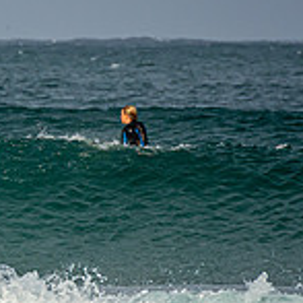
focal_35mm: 1058
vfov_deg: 1.7
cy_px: 222
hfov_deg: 1.7
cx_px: -254
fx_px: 10477
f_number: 5
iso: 200
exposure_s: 1/2500
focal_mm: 200
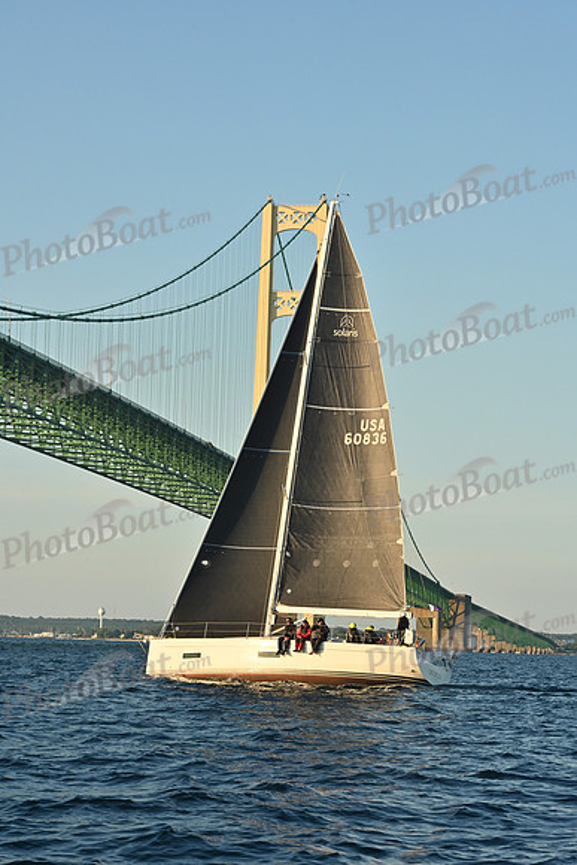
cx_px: 288
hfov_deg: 13.4
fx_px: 2451
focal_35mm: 102
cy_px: 432
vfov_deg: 20.0
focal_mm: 102
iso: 800
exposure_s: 1/800
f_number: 11
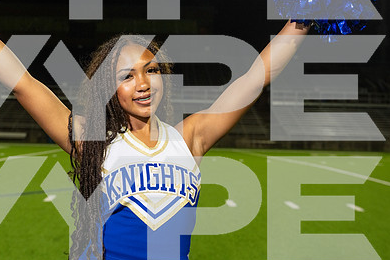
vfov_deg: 22.2
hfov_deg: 32.6
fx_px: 661
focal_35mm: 61
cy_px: 88
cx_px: 131
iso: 1000
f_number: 4.5
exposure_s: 1/200
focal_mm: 41
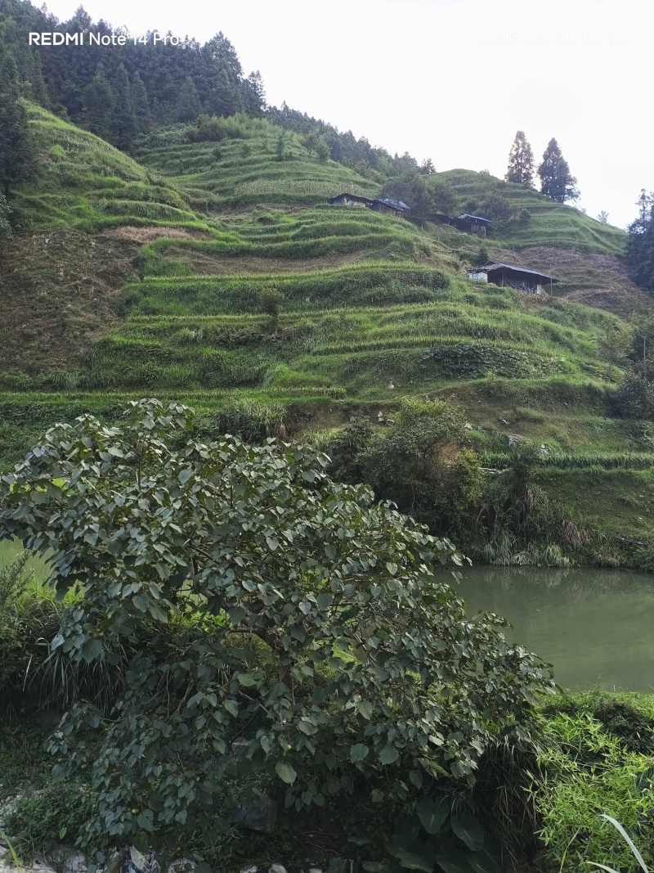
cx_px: 327
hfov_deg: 48.2
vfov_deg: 61.7
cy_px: 436
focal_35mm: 29
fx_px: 731
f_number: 1.5
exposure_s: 1/323
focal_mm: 4.94
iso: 50
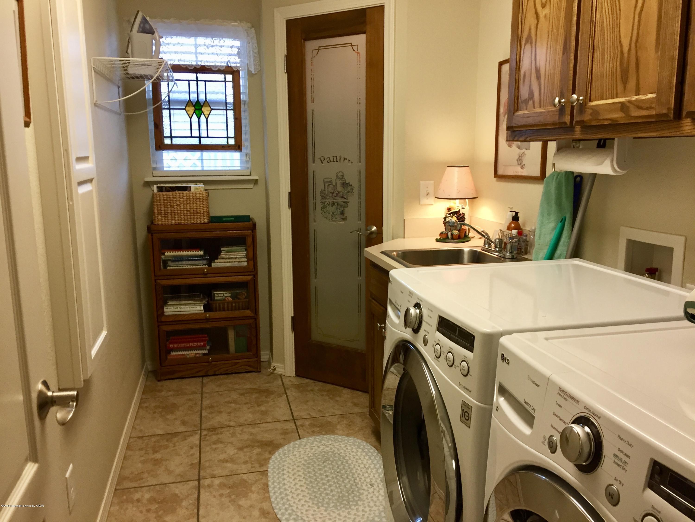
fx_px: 582
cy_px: 261
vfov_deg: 48.2
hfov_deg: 61.7
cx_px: 348
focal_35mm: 29
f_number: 2.2
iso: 100
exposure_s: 1/30
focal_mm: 4.15
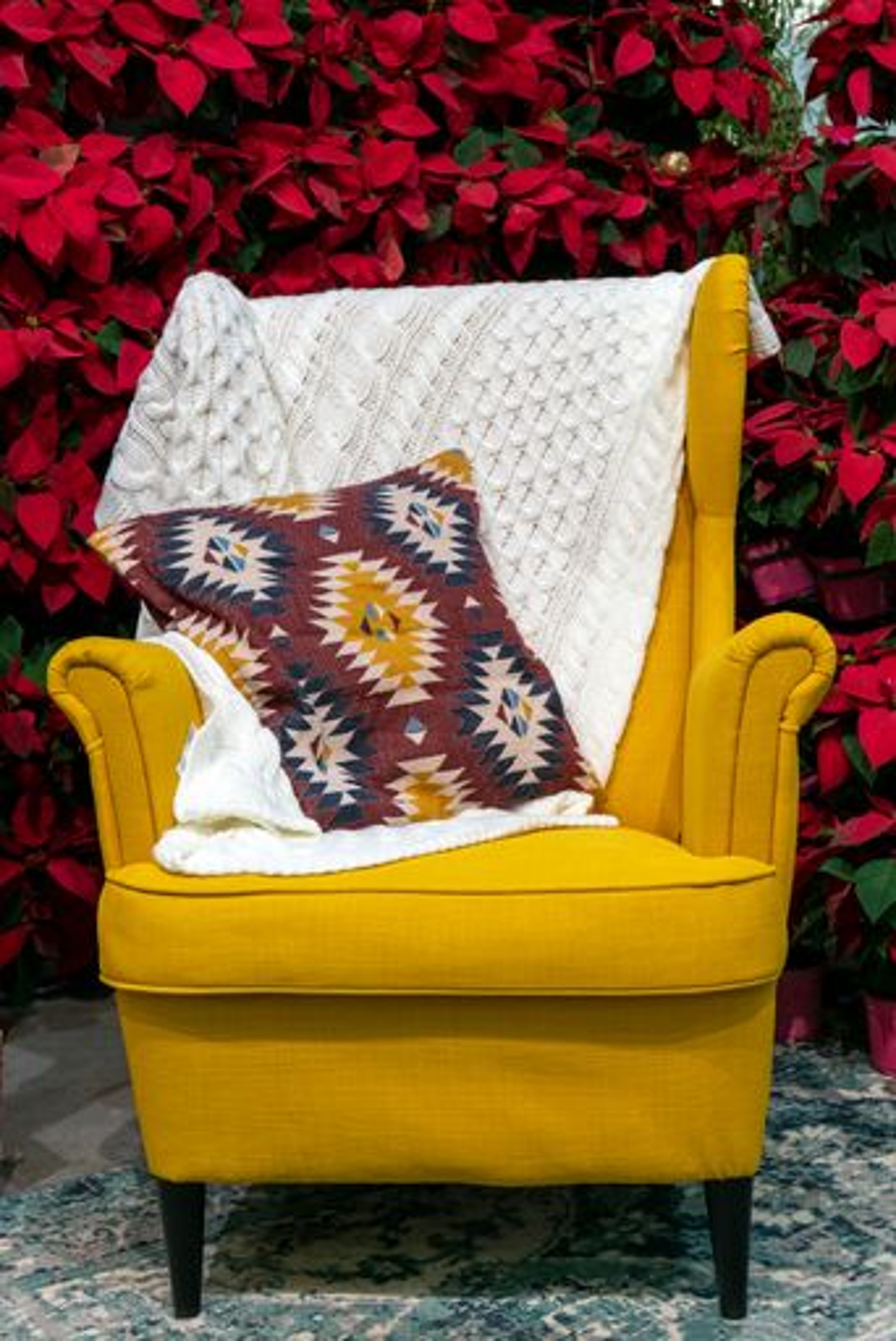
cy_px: 670
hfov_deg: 27.0
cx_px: 448
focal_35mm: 50
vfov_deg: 39.6
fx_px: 1864
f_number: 5.6
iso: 125
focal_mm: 50
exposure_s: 1/13
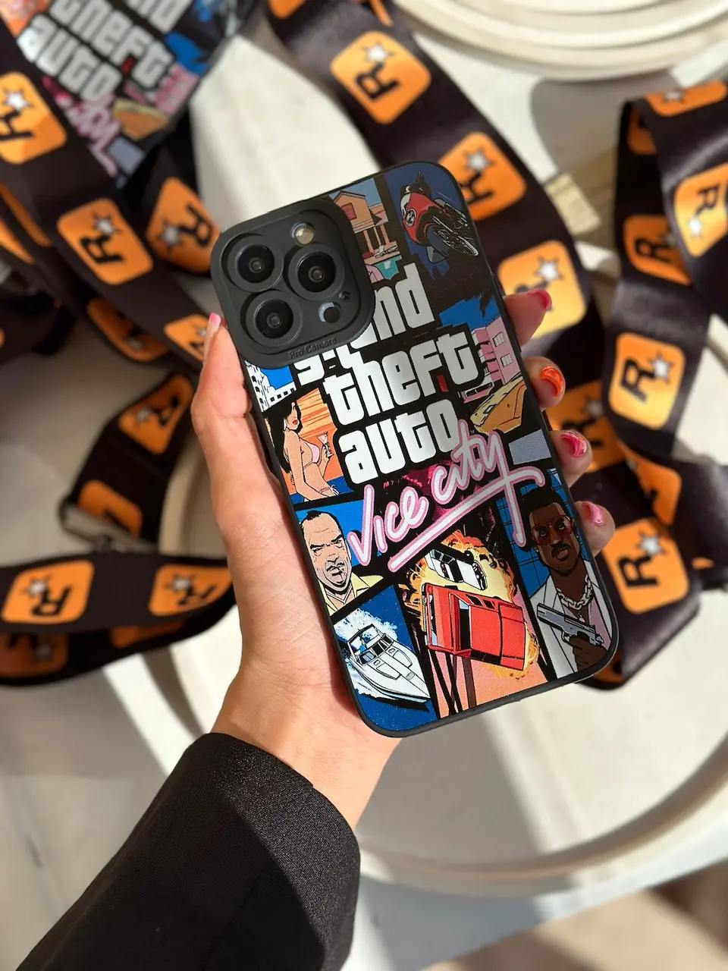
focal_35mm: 48
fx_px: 1346
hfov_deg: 30.3
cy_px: 486
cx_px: 364
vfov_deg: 39.7
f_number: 1.78
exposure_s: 1/5000
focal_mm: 6.86
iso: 80
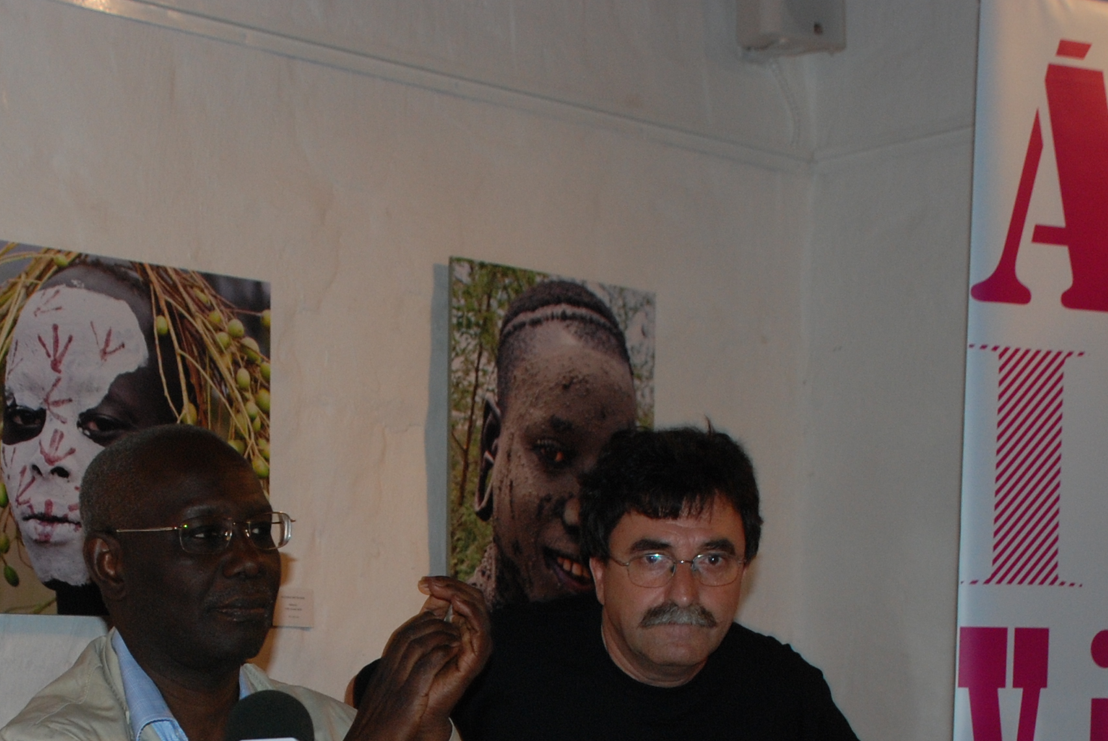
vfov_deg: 17.6
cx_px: 387
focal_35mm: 75
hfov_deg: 26.8
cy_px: 827
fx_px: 2311
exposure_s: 1/60
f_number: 3.8
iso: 320
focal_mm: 22
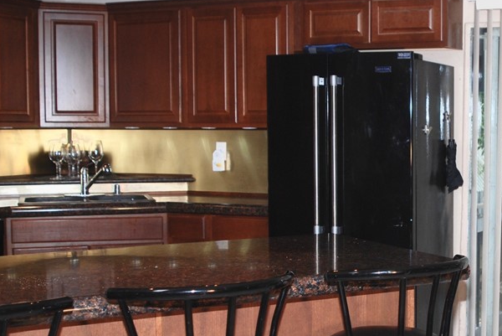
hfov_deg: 30.0
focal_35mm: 65
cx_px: 424
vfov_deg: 20.9
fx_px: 907
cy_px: 212
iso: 200
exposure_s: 1/60
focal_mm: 24
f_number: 4
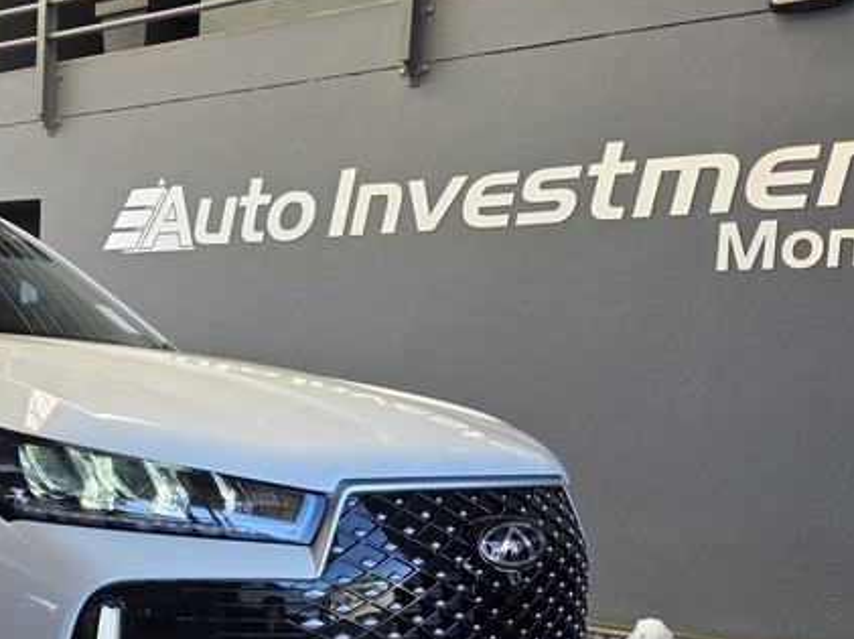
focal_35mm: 56
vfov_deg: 25.5
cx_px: 112
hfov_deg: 32.9
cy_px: 527
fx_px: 1380
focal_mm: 6.25
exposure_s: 1/180
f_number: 1.7
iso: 40
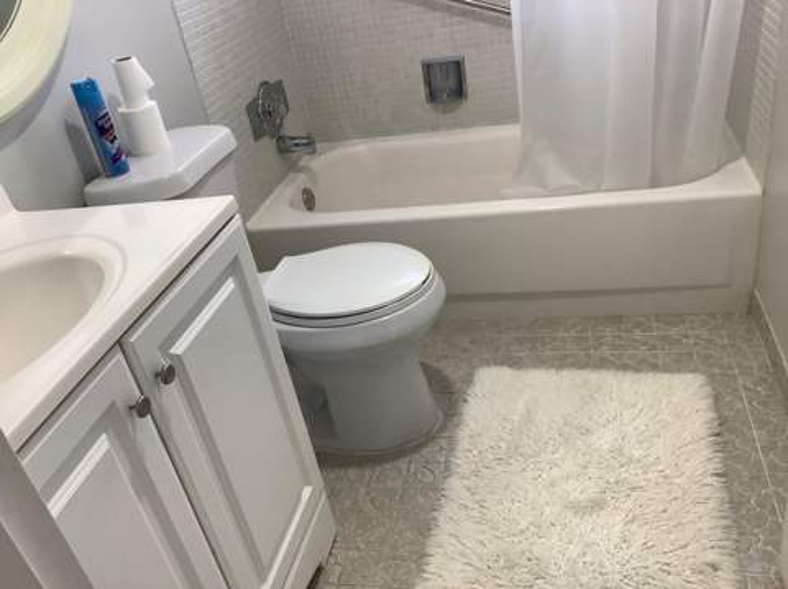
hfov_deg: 58.4
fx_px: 705
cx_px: 394
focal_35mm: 31
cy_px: 294
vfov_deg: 45.4
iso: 80
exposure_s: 1/60
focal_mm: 3.3
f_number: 2.4
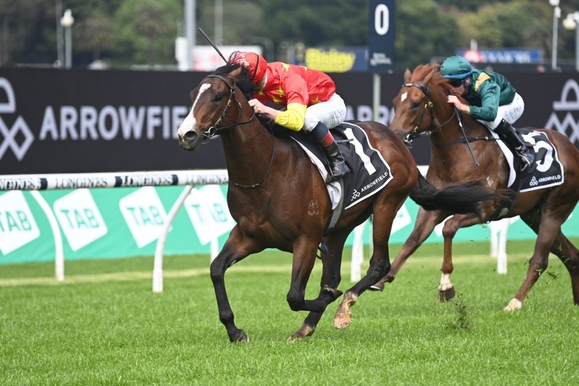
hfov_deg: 6.4
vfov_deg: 4.3
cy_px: 193
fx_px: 5147
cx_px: 290
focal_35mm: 320
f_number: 5.6
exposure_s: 1/1600
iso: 720
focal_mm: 320
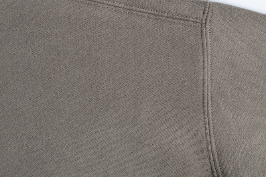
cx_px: 132
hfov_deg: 25.1
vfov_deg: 16.8
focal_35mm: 81
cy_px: 46
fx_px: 598
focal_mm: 50
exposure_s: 1/125
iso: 100
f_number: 14
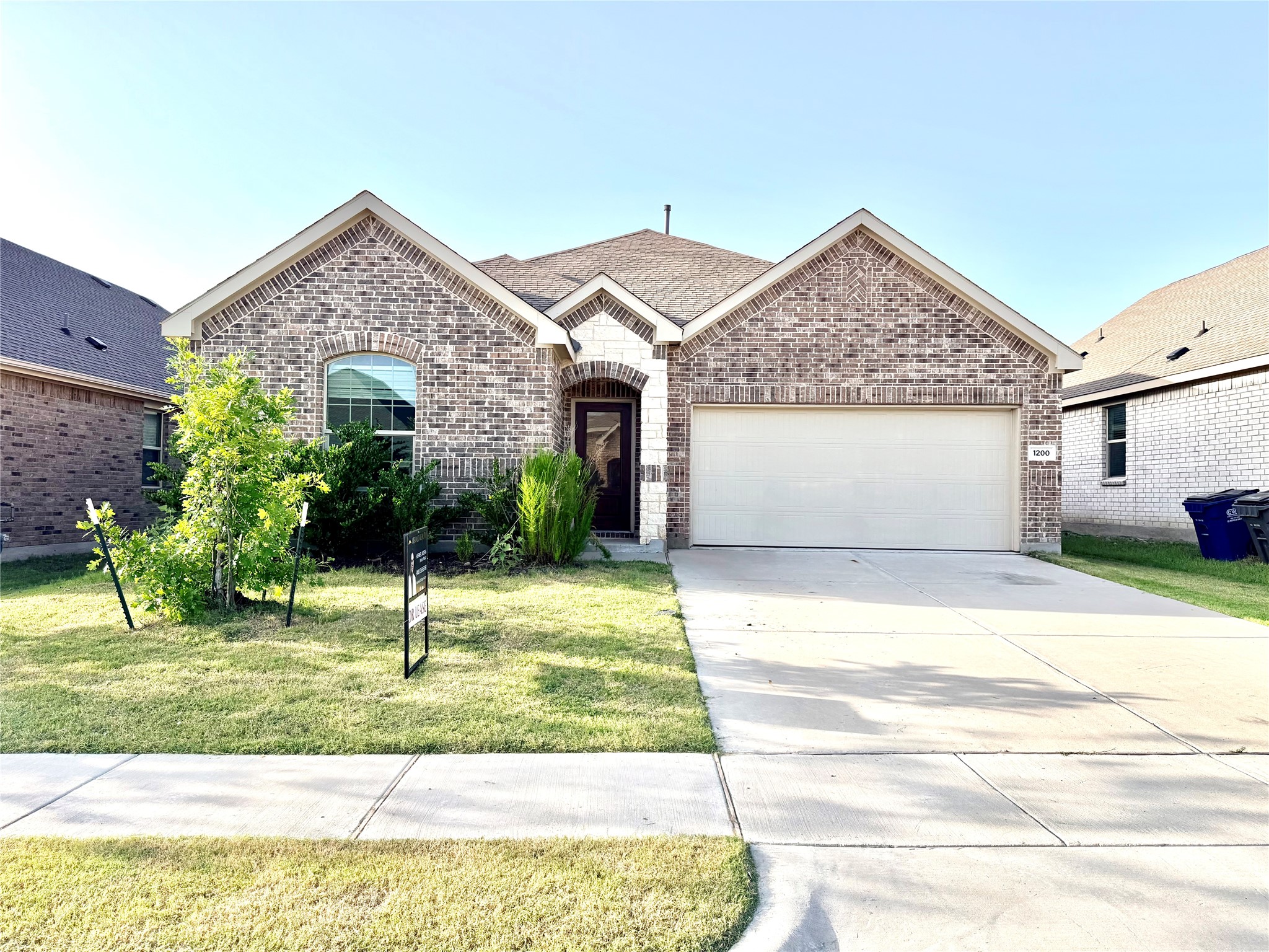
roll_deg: -0.5
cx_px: 634
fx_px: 880
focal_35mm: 24
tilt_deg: +1.9
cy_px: 476
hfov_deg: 71.6
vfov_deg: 56.8
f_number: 1.78
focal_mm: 6.76
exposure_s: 1/2907
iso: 80
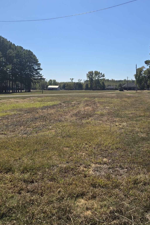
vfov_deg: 53.1
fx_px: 225
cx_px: 98
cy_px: 113
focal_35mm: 36
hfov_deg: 36.6
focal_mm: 6.3
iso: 12
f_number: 1.7
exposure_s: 1/1195
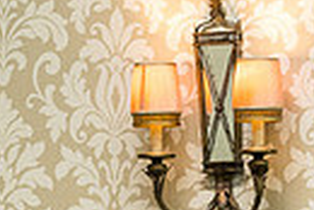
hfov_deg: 3.1
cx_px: 466
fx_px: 5868
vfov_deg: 2.0
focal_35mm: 672
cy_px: 465
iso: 3200
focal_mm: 101
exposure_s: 1/125
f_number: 3.5
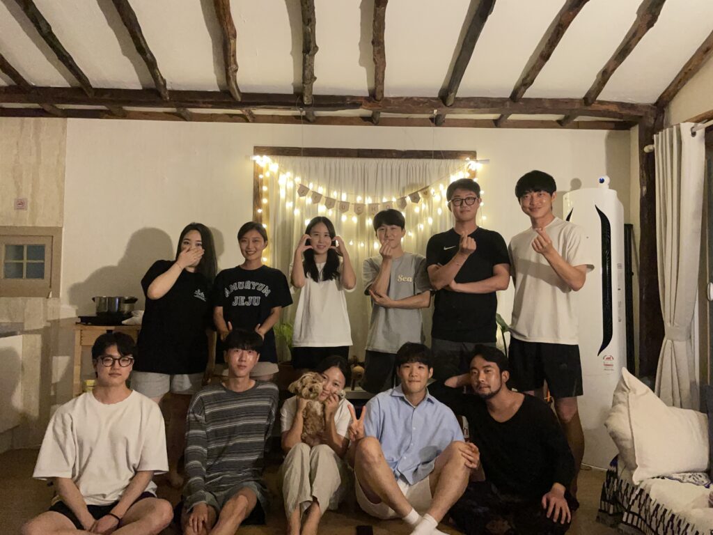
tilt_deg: +2.4
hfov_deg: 67.3
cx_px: 356
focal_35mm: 26
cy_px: 268
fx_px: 536
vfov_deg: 53.1
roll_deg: -0.5
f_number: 1.6
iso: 800
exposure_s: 1/25
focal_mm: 4.2
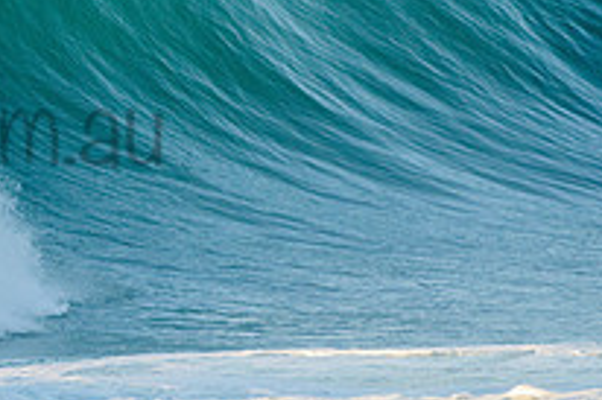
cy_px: 98
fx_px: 23542
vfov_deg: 1.0
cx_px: -146
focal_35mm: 1409
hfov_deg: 1.5
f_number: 5.6
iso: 320
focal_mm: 500
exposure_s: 1/1600
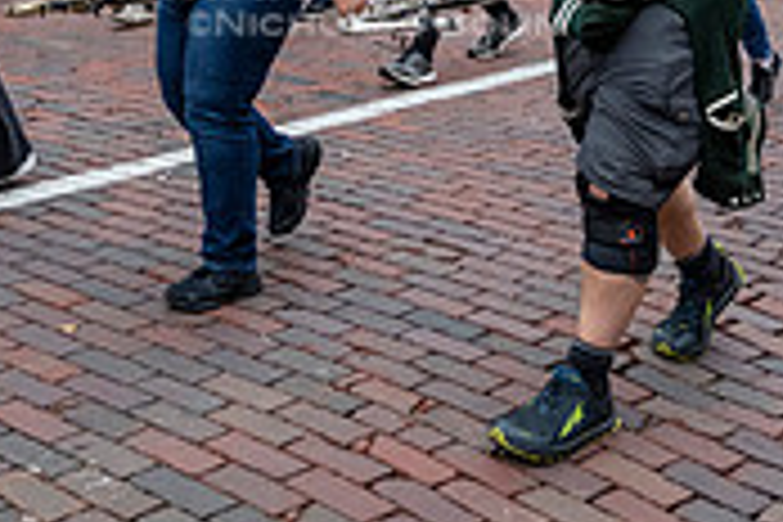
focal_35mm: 80
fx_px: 1740
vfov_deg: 16.1
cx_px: 374
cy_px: -178
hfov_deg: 25.4
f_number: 4
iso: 1000
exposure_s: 1/1600
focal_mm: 24
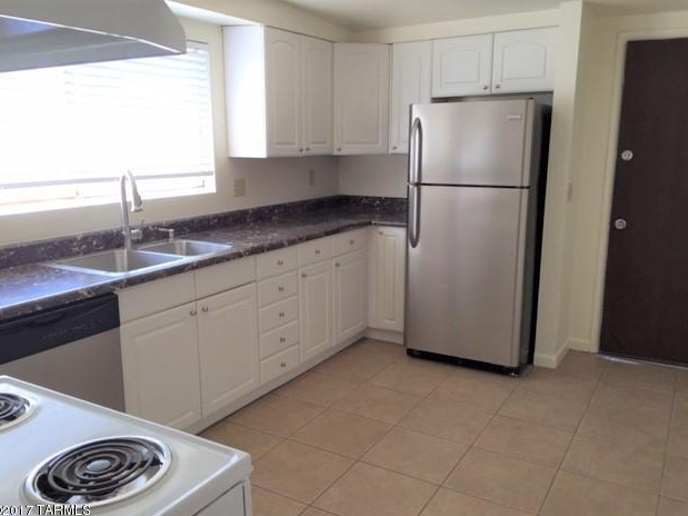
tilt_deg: -11.6
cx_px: 341
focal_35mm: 30
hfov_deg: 60.0
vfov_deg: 46.8
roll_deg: -0.4
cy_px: 266
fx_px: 596
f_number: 2.2
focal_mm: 4.15
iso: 50
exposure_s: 1/120
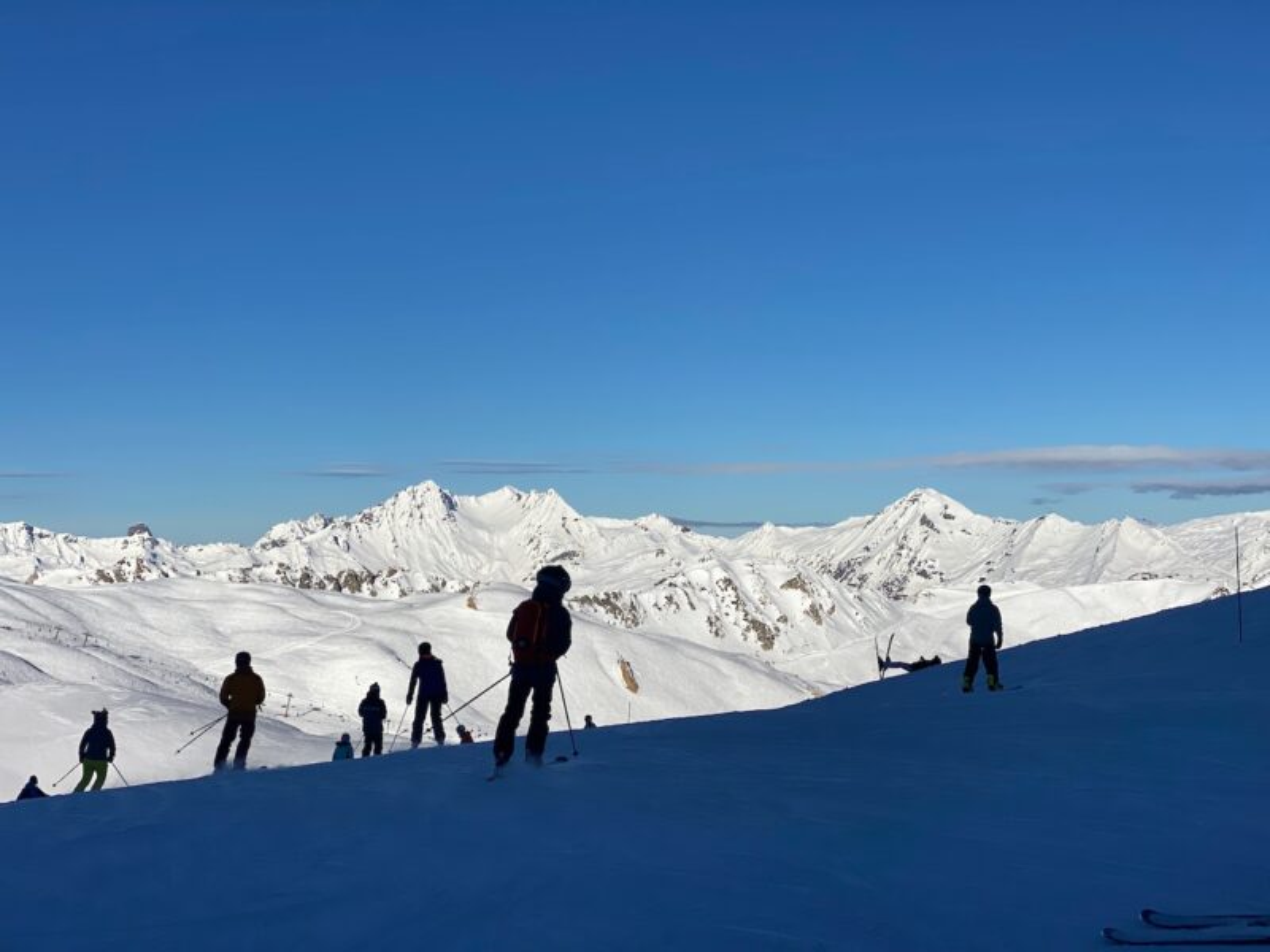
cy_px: 476
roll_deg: +0.7
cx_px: 635
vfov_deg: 28.0
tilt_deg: +2.4
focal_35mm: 52
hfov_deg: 36.8
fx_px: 1908
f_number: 2
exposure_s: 1/3690
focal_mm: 6
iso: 25
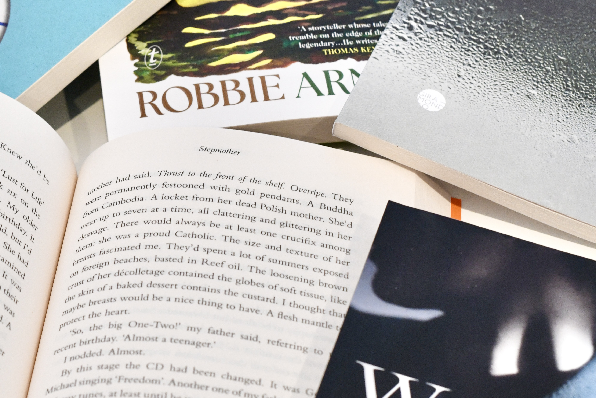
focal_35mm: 103
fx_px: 1705
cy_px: 201
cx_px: 109
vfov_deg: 13.3
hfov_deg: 19.6
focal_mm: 50
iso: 1000
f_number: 6.3
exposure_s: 1/80
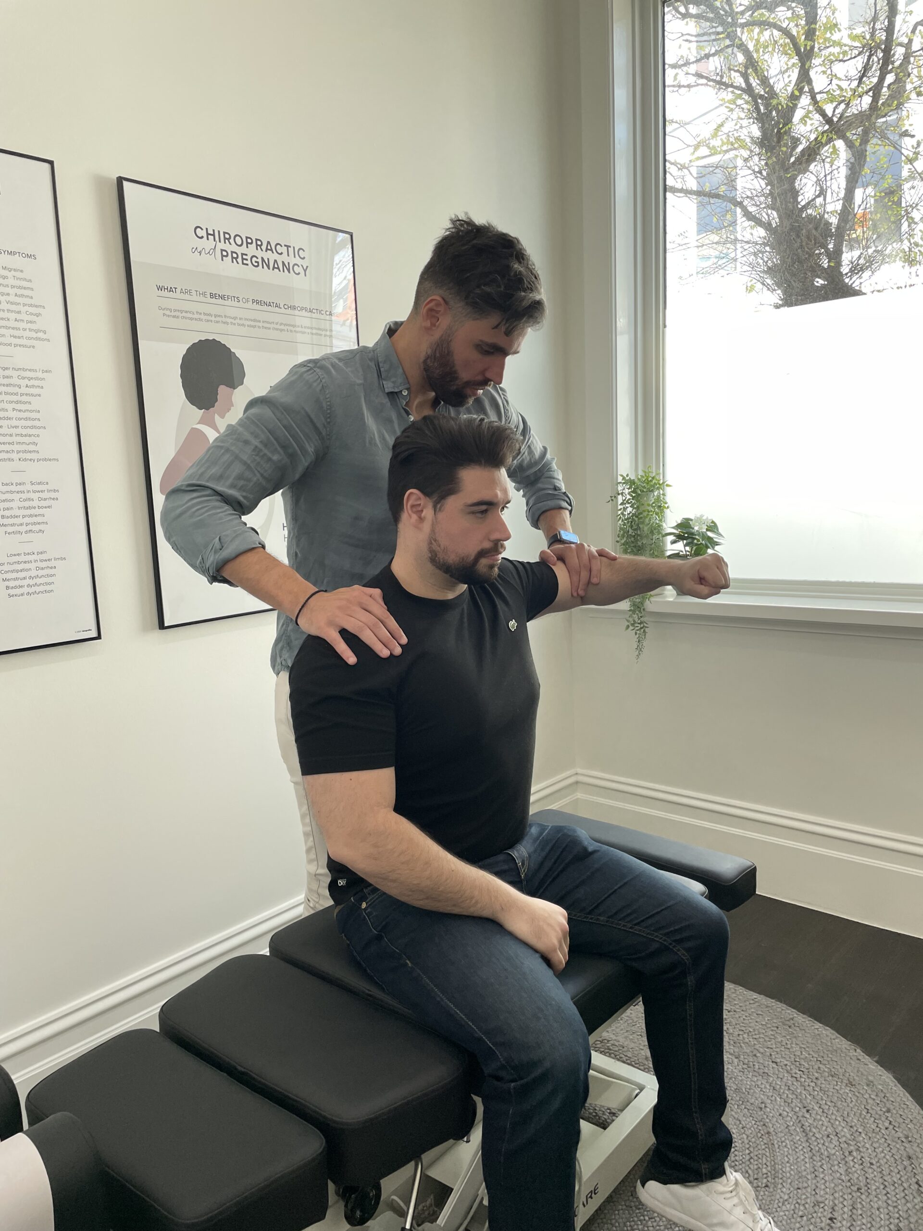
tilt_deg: -5.6
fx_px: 924
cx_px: 462
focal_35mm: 26
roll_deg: +3.9
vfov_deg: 67.3
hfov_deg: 53.1
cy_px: 616
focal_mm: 4.2
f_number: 1.6
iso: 64
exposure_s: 1/100
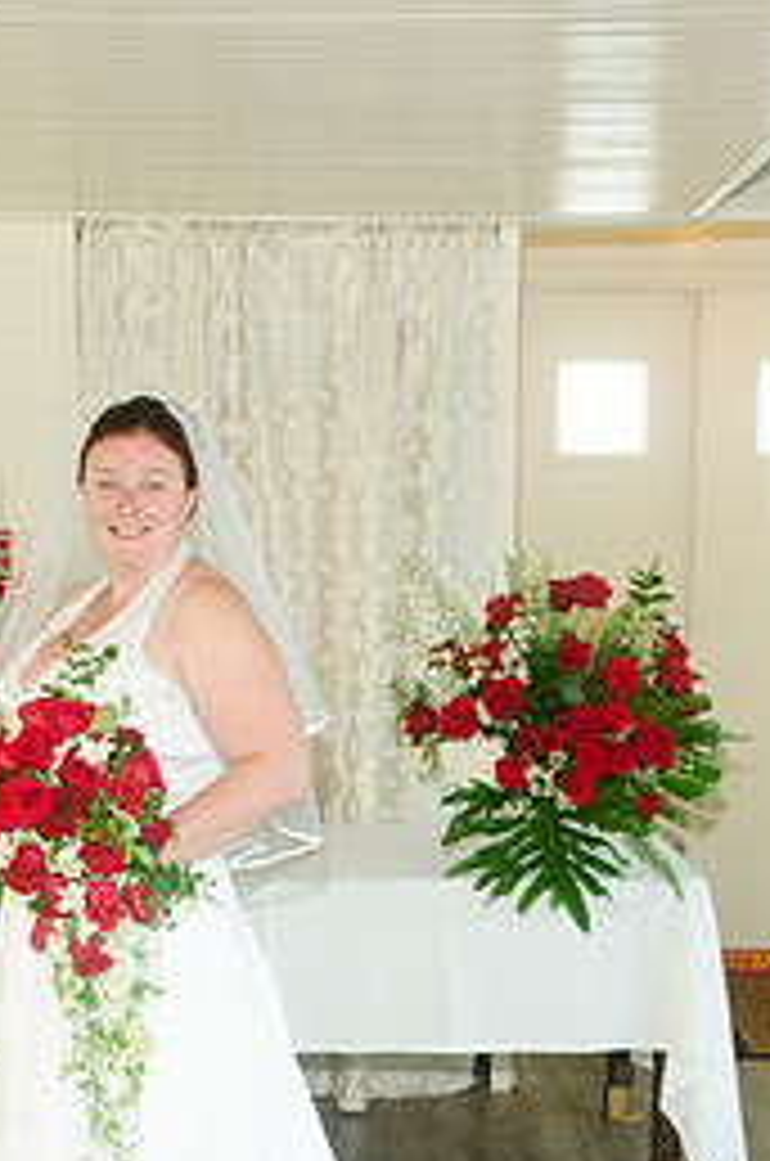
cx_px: 347
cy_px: 1008
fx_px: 2190
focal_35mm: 68
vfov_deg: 28.7
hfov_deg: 19.9
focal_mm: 26
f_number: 5.6
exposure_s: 1/80
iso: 400
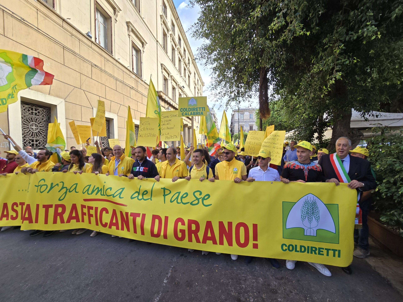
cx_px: 202
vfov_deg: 89.9
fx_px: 151
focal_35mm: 13
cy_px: 151
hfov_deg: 106.2
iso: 50
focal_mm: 2.2
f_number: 2.2
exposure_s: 1/194
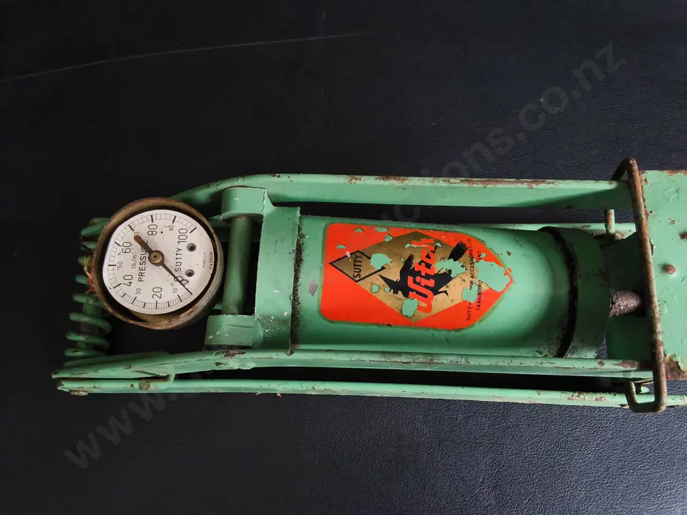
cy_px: 258
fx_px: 536
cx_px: 344
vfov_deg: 51.4
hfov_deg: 65.3
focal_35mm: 27
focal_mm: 2.87
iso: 250
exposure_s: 1/120
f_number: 2
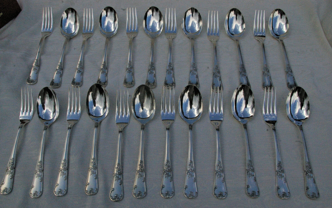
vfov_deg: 31.2
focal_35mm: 41
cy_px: 111
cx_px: 162
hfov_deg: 48.2
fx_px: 371
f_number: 16
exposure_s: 1/1000
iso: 1600
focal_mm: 26
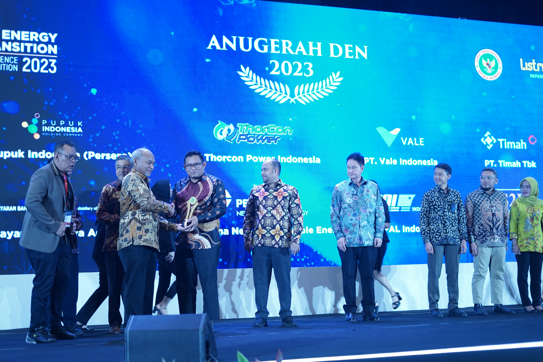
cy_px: 181
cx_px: 272
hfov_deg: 39.6
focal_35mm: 50
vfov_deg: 27.0
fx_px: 754
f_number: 1.8
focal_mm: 50
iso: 640
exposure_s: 1/160
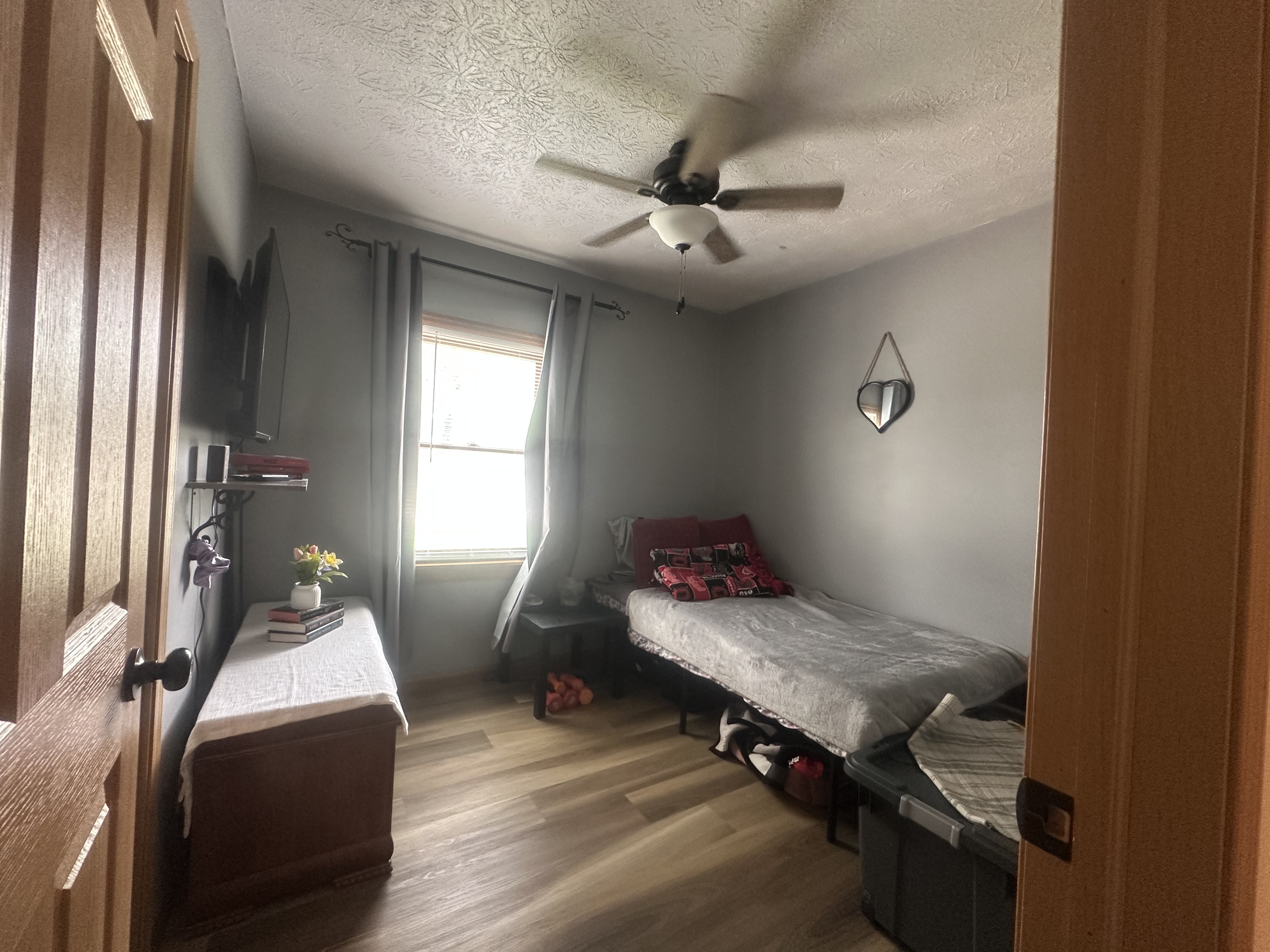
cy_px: 476
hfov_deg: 102.1
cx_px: 635
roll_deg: -2.6
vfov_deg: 85.7
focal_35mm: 14
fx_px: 514
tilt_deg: -0.5
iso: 320
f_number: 2.2
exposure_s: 1/60
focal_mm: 2.22
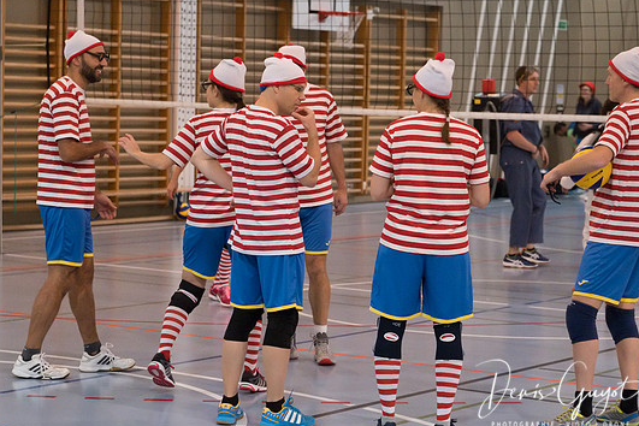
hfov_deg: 20.4
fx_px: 1775
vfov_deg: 13.7
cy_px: 214
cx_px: 335
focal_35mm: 100
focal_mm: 54.1
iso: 6400
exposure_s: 1/500
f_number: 2.8
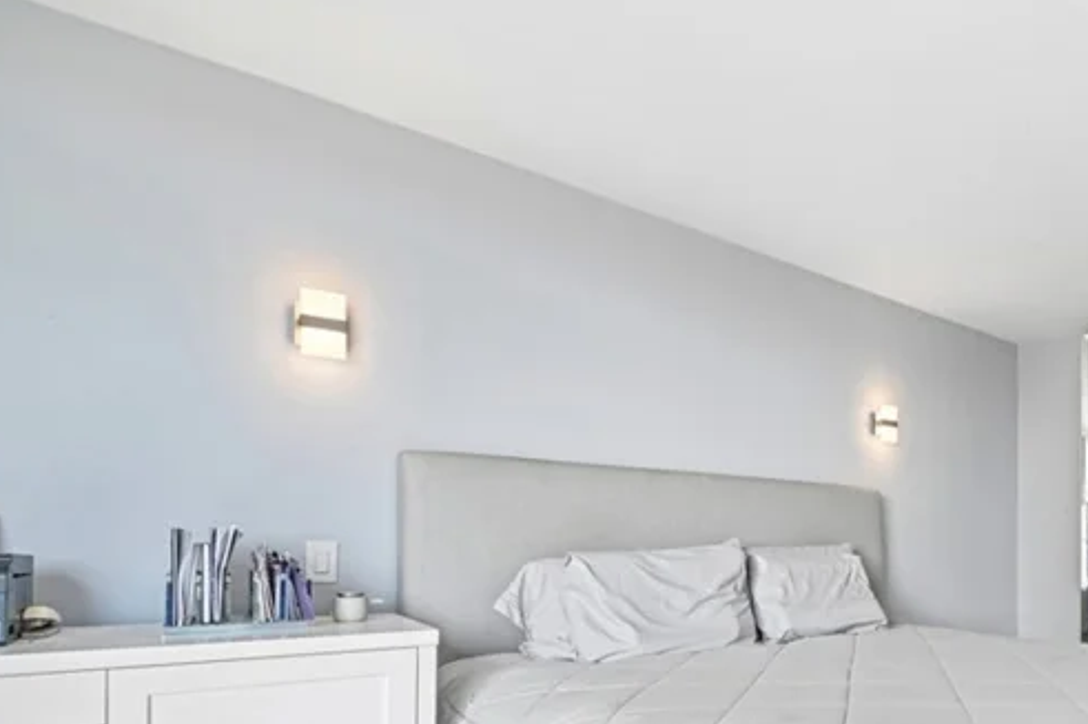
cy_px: 529
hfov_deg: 65.6
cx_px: 901
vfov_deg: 51.2
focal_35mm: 24
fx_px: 725
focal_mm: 14
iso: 250
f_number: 8
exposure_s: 1/25
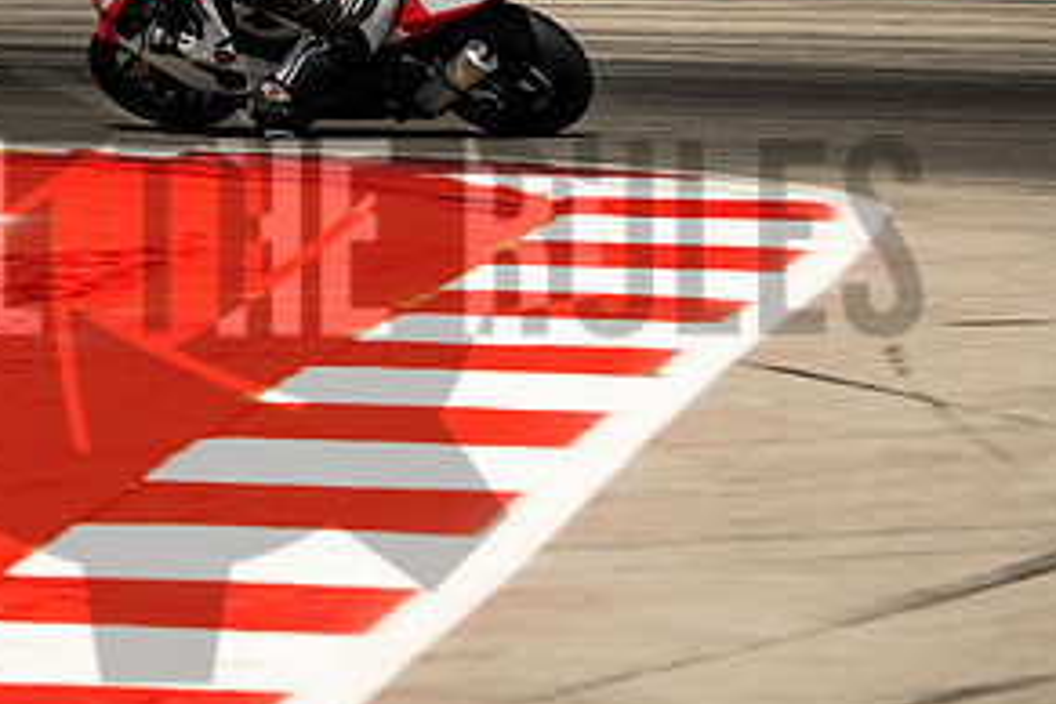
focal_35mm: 836
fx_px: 24521
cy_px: 241
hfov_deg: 2.5
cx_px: 156
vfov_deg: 1.6
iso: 160
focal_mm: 280
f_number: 7.1
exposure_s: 1/250
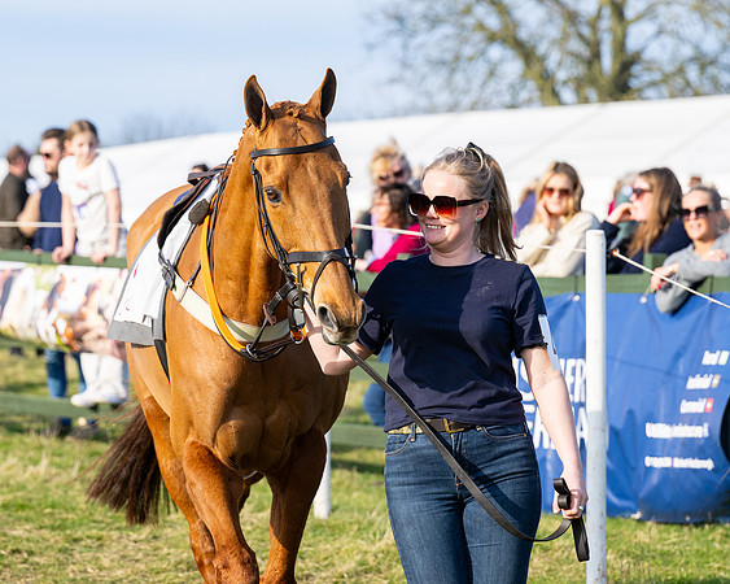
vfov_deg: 9.4
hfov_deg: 11.8
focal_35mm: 164
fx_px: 3533
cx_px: 365
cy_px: 231
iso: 125
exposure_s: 1/800
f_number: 4.5
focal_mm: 120
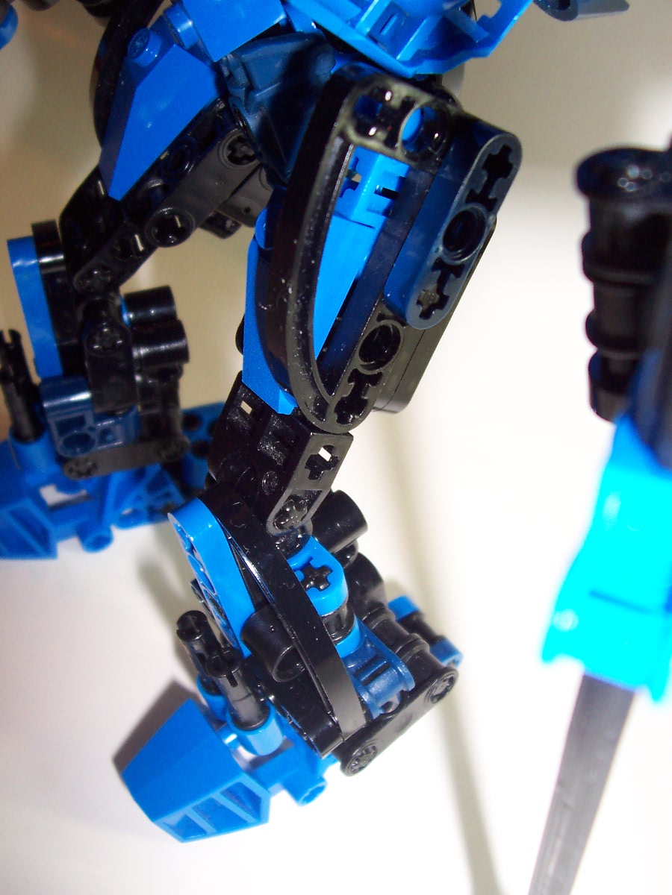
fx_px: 958
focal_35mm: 37
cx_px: 336
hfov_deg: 38.7
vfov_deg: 50.1
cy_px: 448
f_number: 2.8
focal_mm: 5.6
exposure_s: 1/60
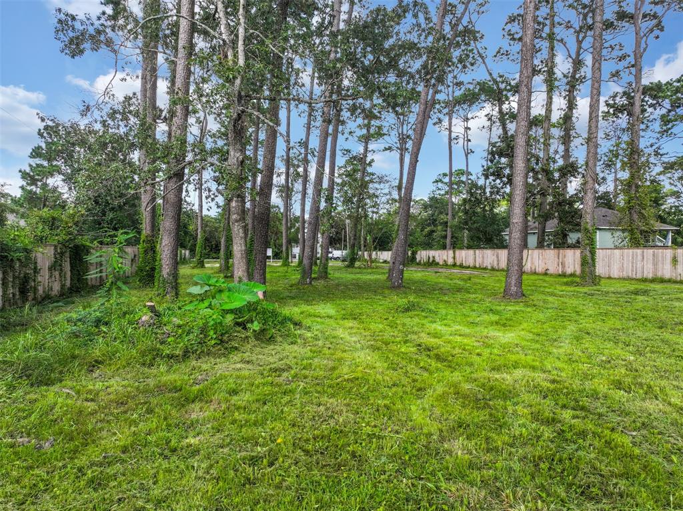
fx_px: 473
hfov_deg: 71.6
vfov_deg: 56.8
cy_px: 256
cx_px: 342
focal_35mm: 24
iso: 150
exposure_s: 1/1250
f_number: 2.8
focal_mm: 12.29
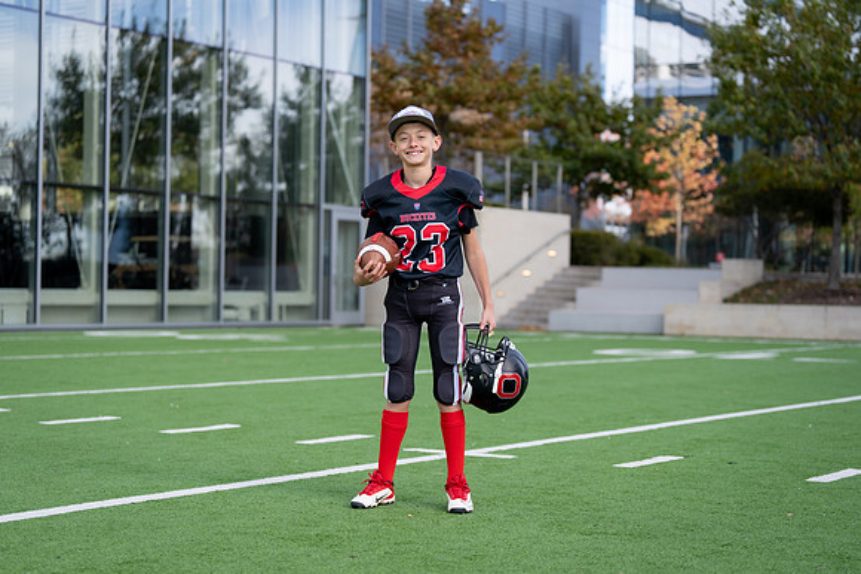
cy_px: 287
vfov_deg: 19.5
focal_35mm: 70
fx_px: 1674
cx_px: 430
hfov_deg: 28.8
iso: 100
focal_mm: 70
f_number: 2.8
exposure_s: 1/400
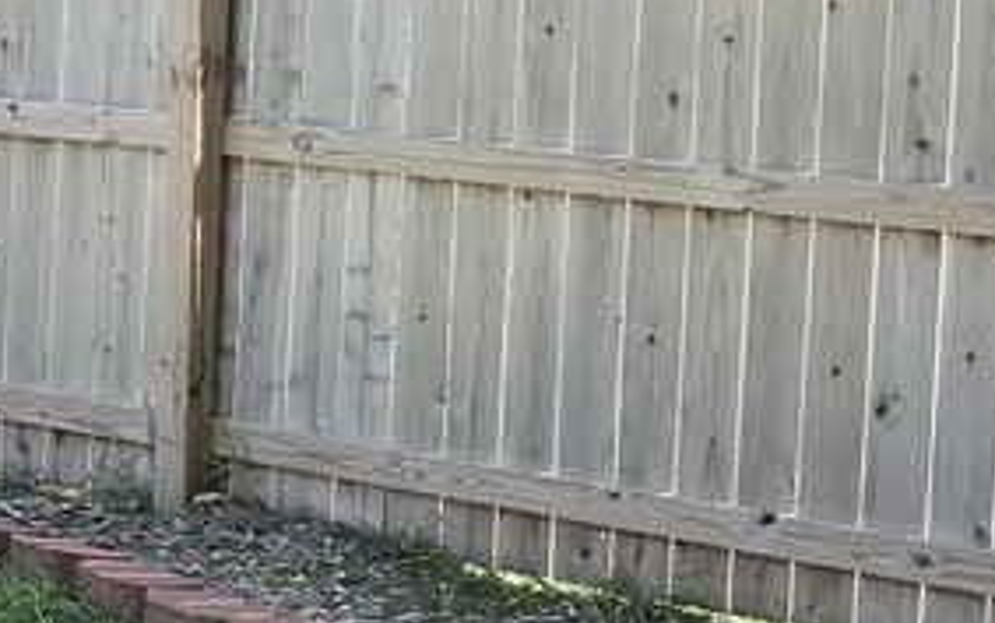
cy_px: 338
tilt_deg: -5.1
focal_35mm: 140
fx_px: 3797
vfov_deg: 9.4
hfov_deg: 13.5
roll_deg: -1.0
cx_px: -752
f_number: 1.8
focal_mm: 4.25
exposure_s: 1/842
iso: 25
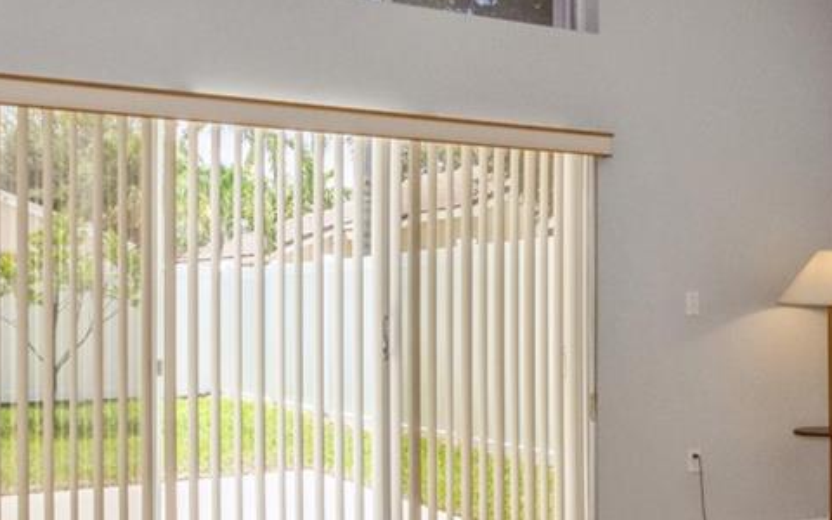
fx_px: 1156
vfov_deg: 25.3
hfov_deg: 37.2
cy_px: 253
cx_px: 740
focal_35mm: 51
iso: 250
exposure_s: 1/160
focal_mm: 10
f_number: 6.3
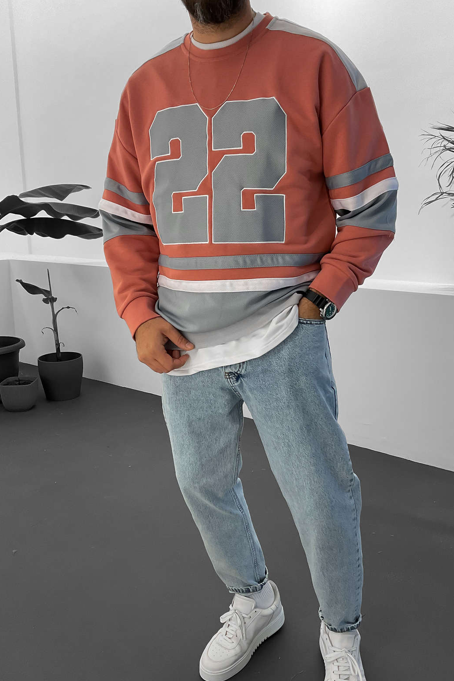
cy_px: 338
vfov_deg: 60.3
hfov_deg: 42.3
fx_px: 586
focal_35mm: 31
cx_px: 250
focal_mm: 3
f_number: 1.8
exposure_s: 1/100
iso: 64
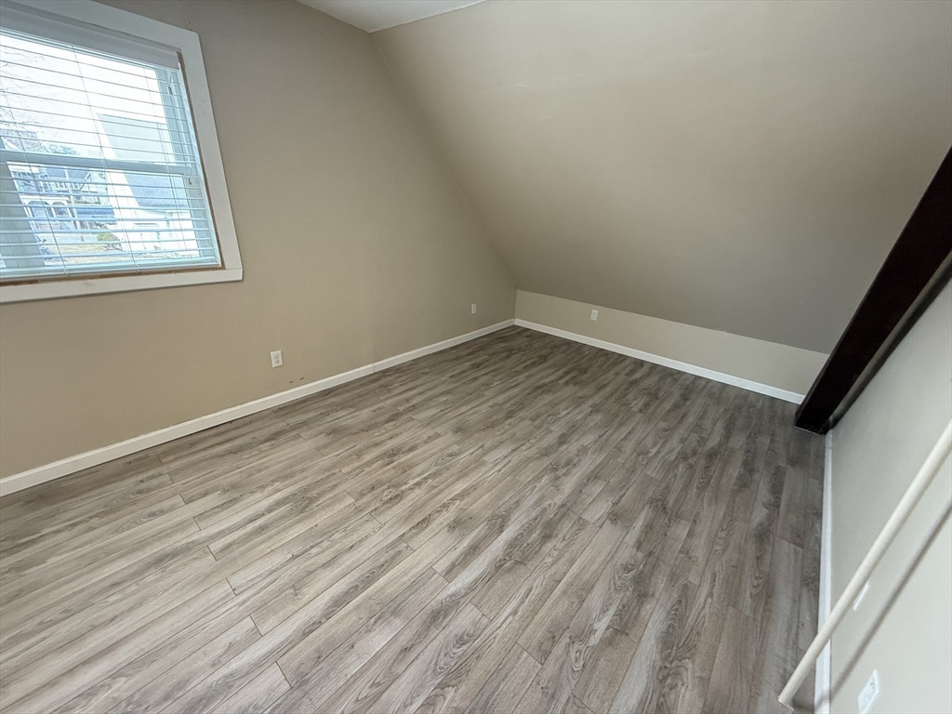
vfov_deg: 85.7
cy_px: 357
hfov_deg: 102.1
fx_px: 385
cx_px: 476
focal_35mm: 14
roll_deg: -2.1
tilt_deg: -20.9
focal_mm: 2.22
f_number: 2.2
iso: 400
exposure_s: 1/60
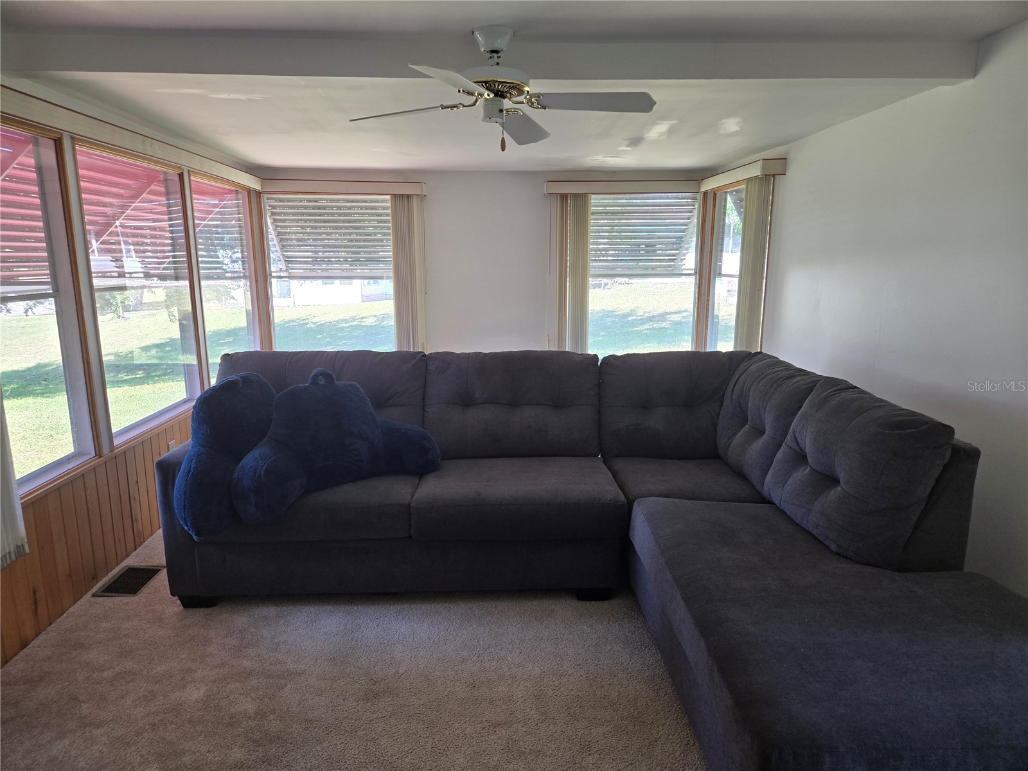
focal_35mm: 23
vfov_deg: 58.9
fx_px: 683
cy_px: 386
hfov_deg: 73.9
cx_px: 514
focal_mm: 5.4
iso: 80
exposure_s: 1/180
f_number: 1.8
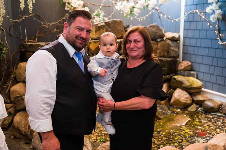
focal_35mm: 37
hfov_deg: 52.3
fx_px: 230
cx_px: 112
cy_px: 69
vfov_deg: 36.2
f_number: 3.2
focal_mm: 32
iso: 1600
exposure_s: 1/125
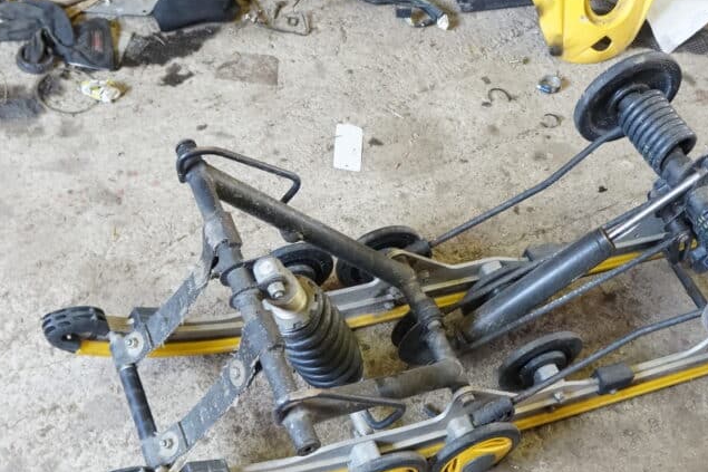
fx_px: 999
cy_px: 302
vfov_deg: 26.5
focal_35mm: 51
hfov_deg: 39.0
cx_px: 375
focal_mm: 21
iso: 1600
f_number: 4
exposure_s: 1/60
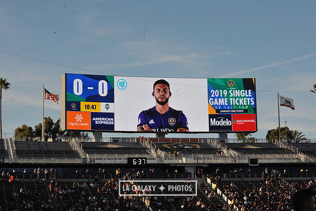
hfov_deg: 23.4
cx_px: 158
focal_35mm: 87
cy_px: 105
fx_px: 764
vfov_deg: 15.7
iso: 1600
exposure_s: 1/1000
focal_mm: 86
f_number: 16
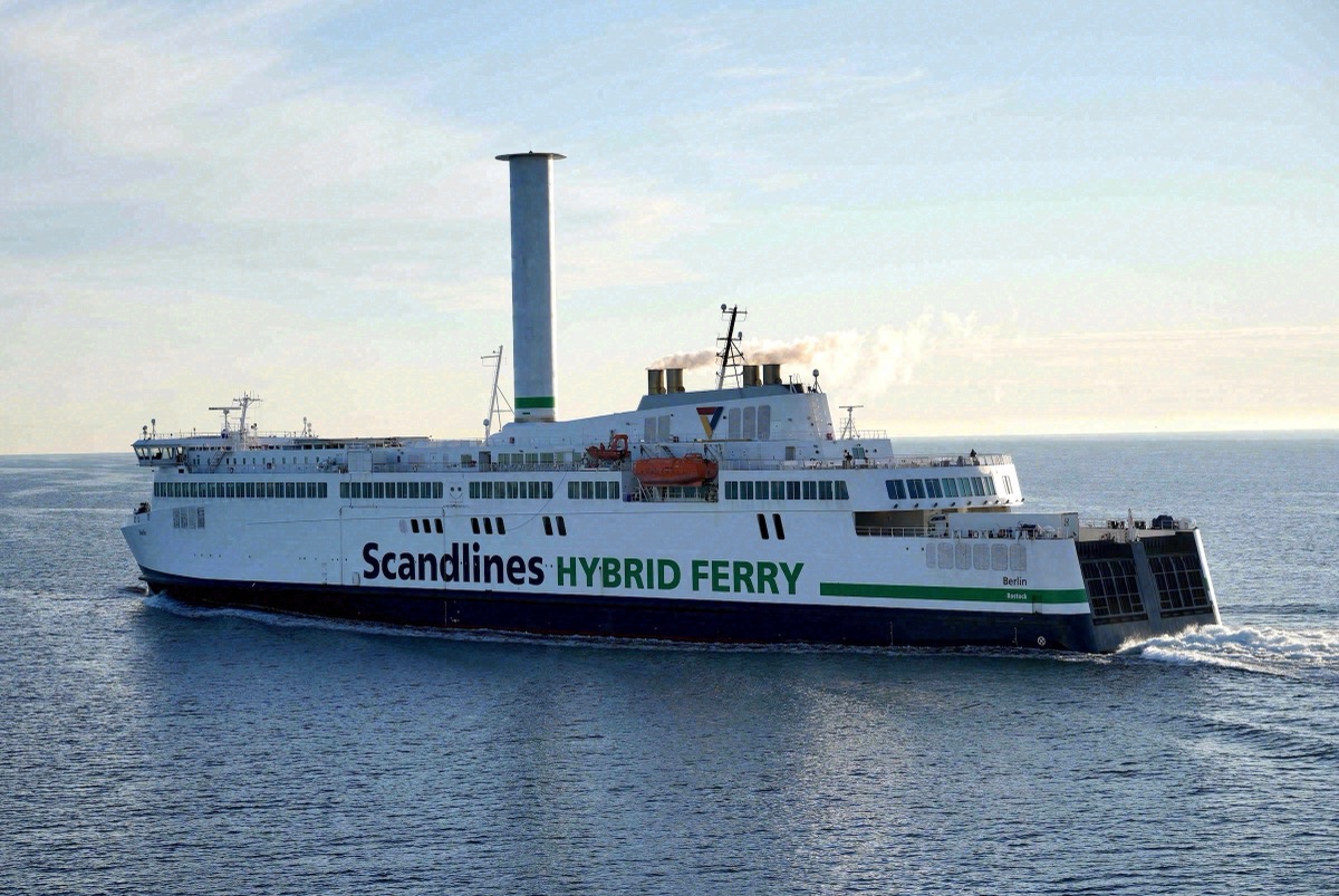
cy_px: 448
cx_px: 670
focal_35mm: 61
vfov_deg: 22.3
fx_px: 2271
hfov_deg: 32.8
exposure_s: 1/1000
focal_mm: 61
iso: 100
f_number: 4
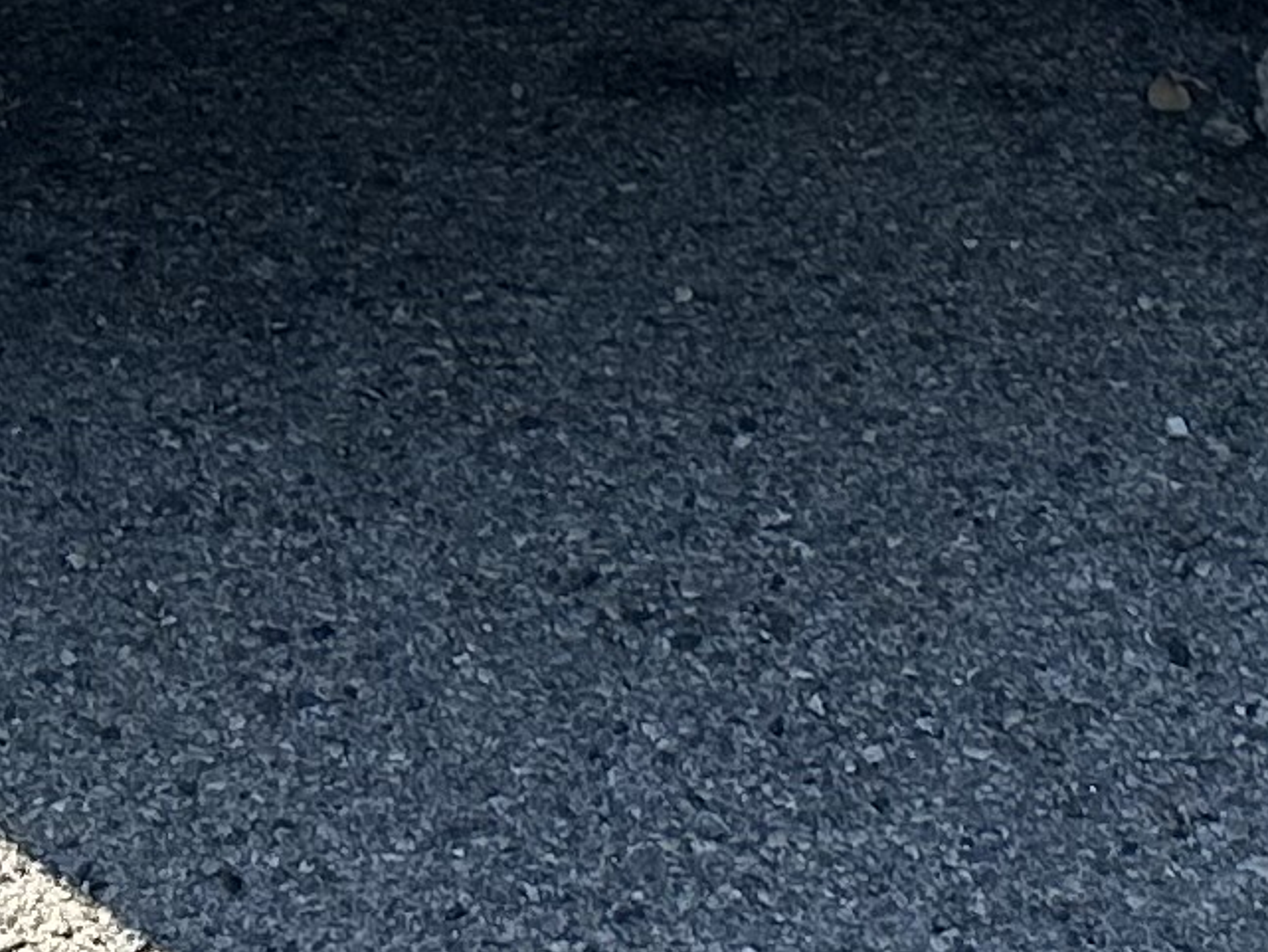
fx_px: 5532
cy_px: -1668
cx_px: -477
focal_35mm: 151
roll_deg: +2.3
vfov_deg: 8.6
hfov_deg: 12.6
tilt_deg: -12.7
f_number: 1.78
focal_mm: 6.86
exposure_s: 1/3472
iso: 80
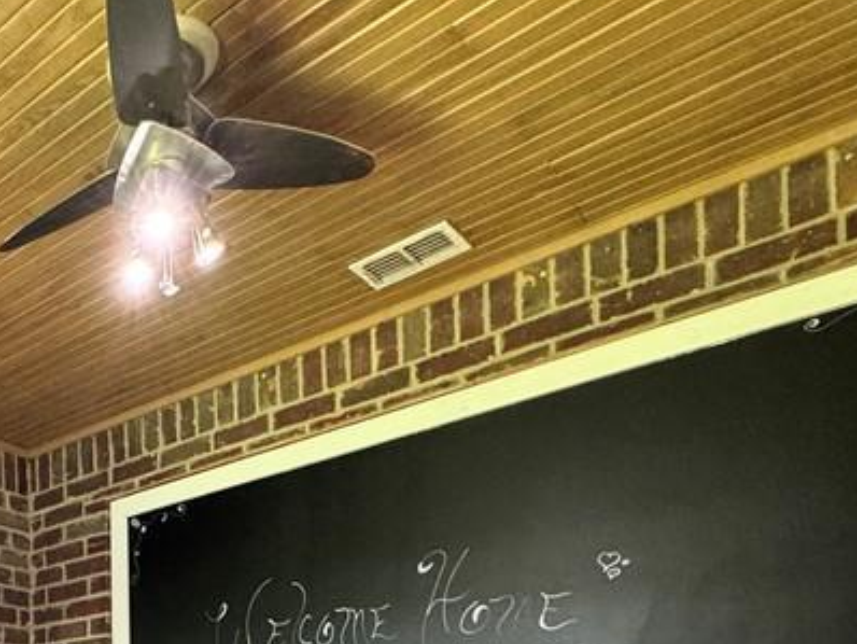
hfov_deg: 43.5
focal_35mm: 36
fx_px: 892
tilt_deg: -1.0
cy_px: 799
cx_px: -13
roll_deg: +0.8
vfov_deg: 32.0
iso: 400
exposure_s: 1/60
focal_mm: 2.22
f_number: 2.2
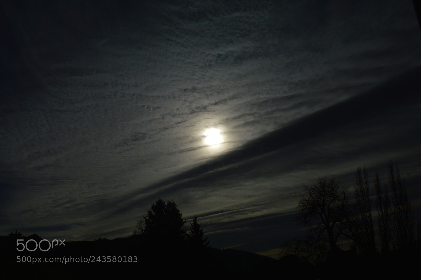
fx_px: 403
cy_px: 140
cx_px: 210
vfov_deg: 38.3
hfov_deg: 55.1
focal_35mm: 34
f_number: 13
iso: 100
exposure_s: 1/4000
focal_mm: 23
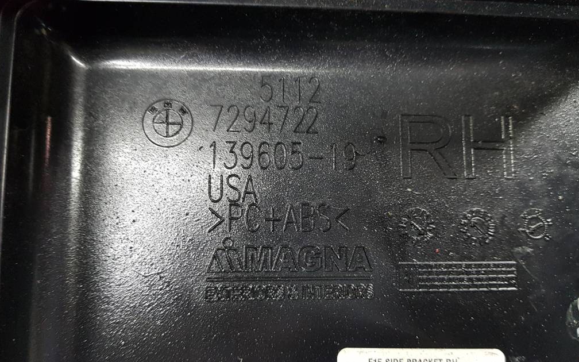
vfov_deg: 44.5
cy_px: 191
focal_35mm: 28
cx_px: 290
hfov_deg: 66.5
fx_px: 442
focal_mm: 4.2
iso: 160
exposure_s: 1/33
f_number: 1.7
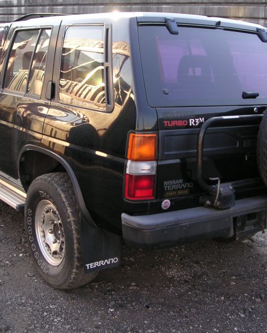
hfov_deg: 30.3
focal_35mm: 50
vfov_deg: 37.3
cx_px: 138
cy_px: 167
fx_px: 494
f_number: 2.8
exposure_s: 1/90
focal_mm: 6
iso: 50
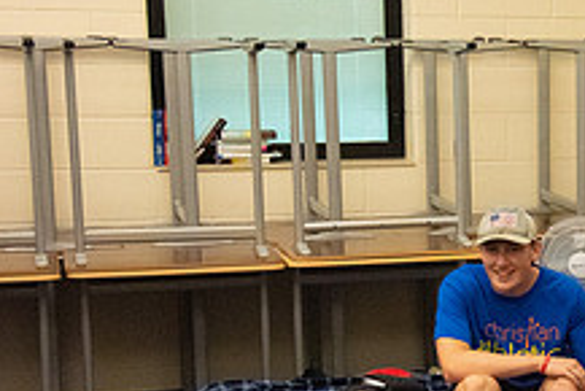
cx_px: 752
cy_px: 274
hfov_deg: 17.9
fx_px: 1740
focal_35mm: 107
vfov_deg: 12.8
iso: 6400
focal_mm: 40
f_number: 5
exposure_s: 1/400
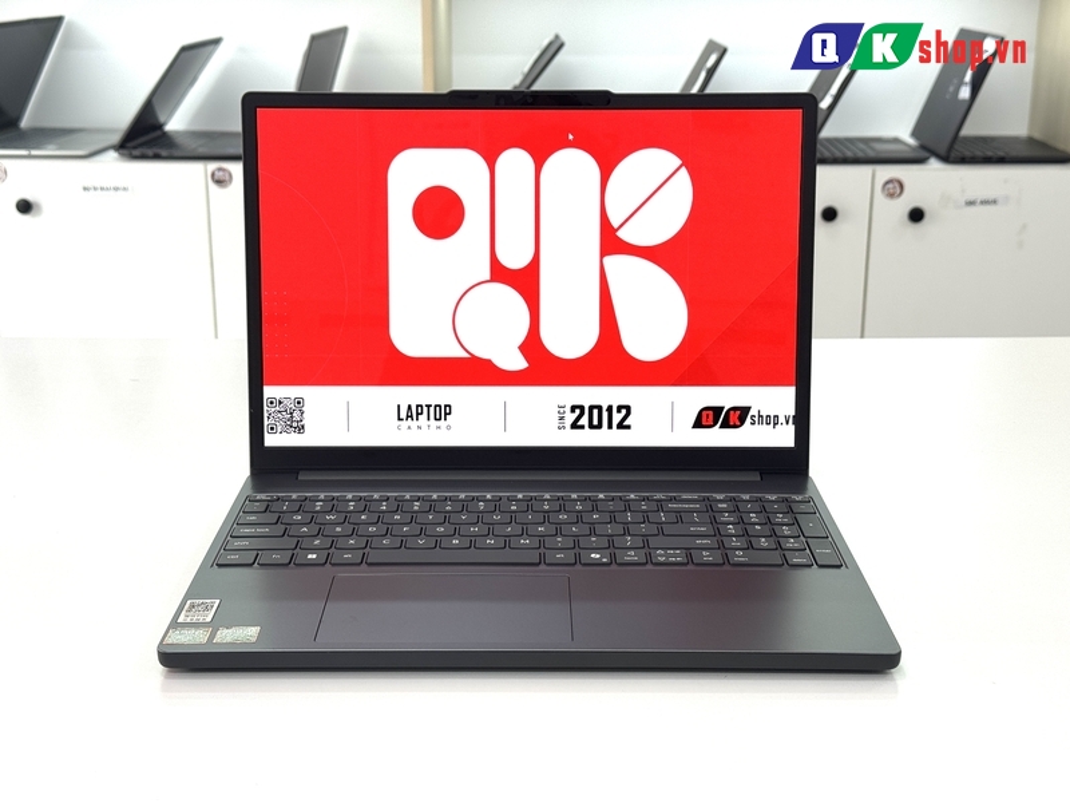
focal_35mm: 48
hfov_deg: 39.7
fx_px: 1484
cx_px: 535
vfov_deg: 30.3
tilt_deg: -17.0
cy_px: 402
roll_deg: +0.7
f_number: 1.78
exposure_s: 1/197
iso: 64
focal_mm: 6.76
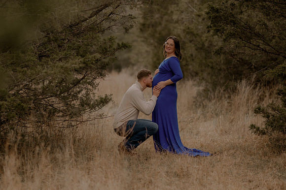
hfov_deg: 16.1
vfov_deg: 10.8
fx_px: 1008
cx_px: 143
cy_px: 95
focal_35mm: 127
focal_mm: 85
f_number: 1.4
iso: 200
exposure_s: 1/2000
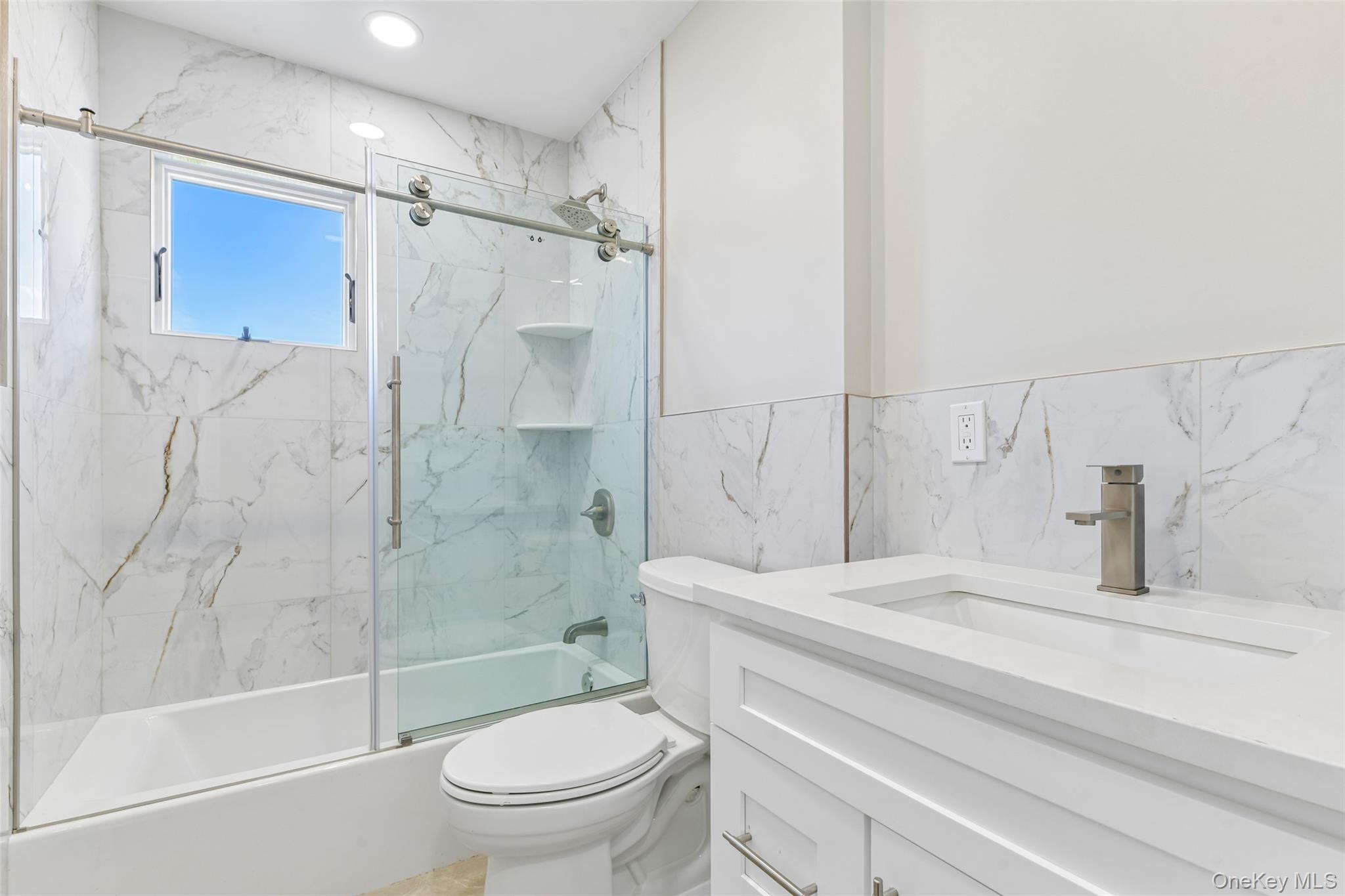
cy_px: 448
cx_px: 672
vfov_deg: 70.4
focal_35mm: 17
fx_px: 635
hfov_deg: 93.3
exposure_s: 1/50
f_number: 9
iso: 200
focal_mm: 17
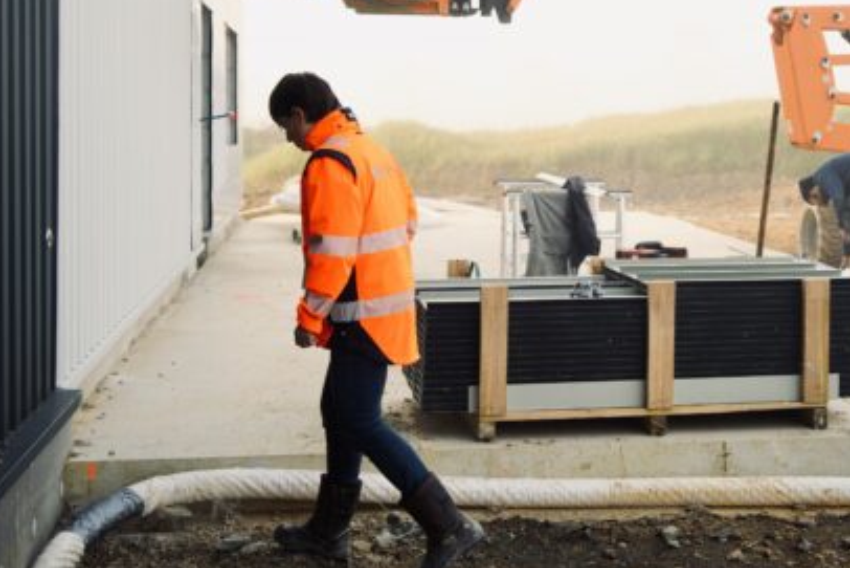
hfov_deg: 33.0
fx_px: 1417
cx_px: 599
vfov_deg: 22.5
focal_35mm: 60
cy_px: 171
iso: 640
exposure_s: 1/640
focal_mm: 35
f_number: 3.5
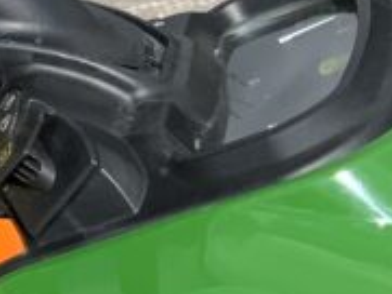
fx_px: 1858
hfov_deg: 10.2
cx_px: -606
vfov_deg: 9.0
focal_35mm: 164
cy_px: -37
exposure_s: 1/3125
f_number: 1.8
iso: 20
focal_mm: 3
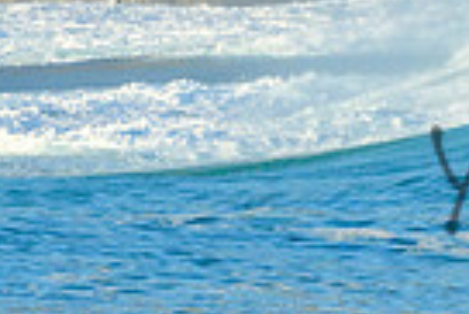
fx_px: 30478
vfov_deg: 0.6
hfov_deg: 0.9
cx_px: 891
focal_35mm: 2337
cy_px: 134
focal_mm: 400
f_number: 9
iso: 1000
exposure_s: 1/2000
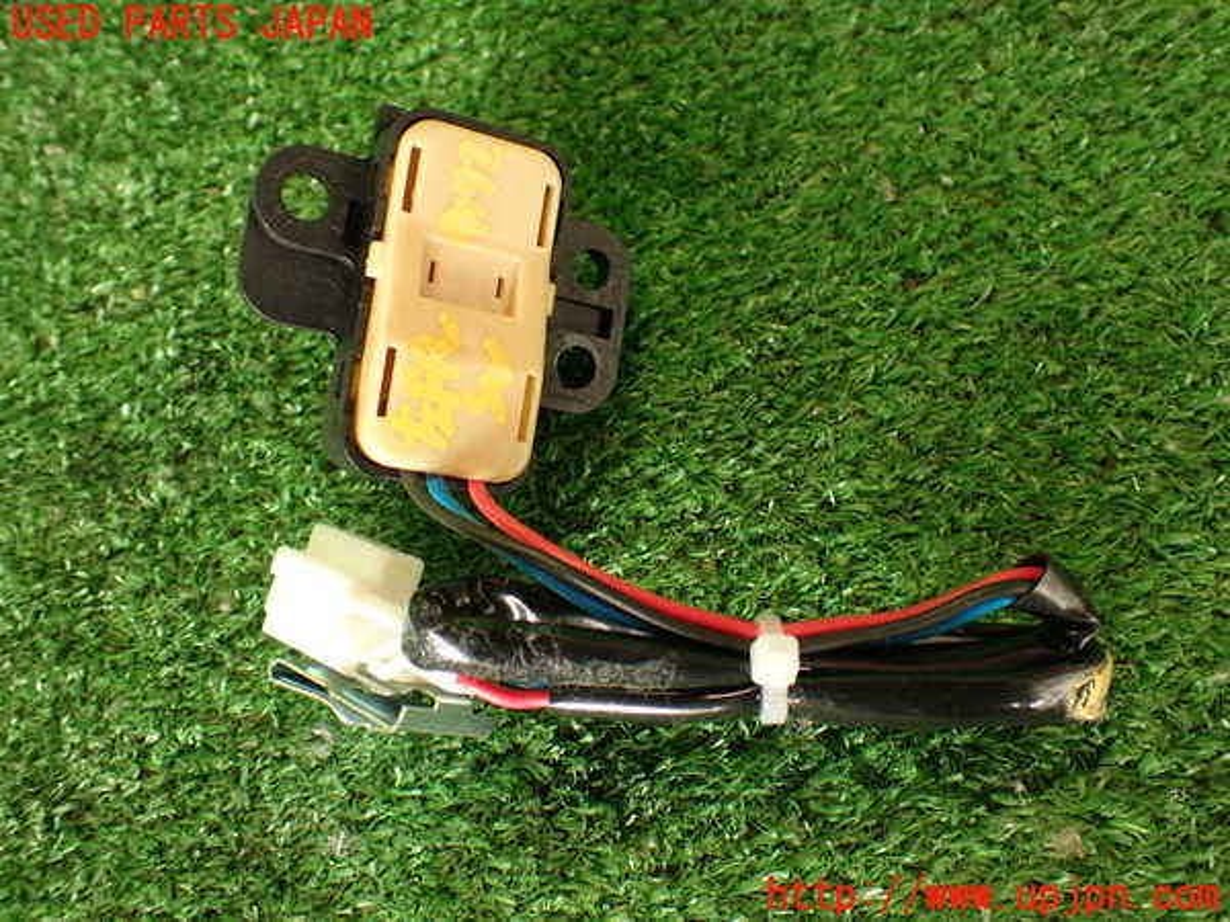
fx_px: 1137
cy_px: 461
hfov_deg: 56.8
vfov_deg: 44.2
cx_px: 615
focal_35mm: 32
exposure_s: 1/50
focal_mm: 5.79
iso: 200
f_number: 2.4
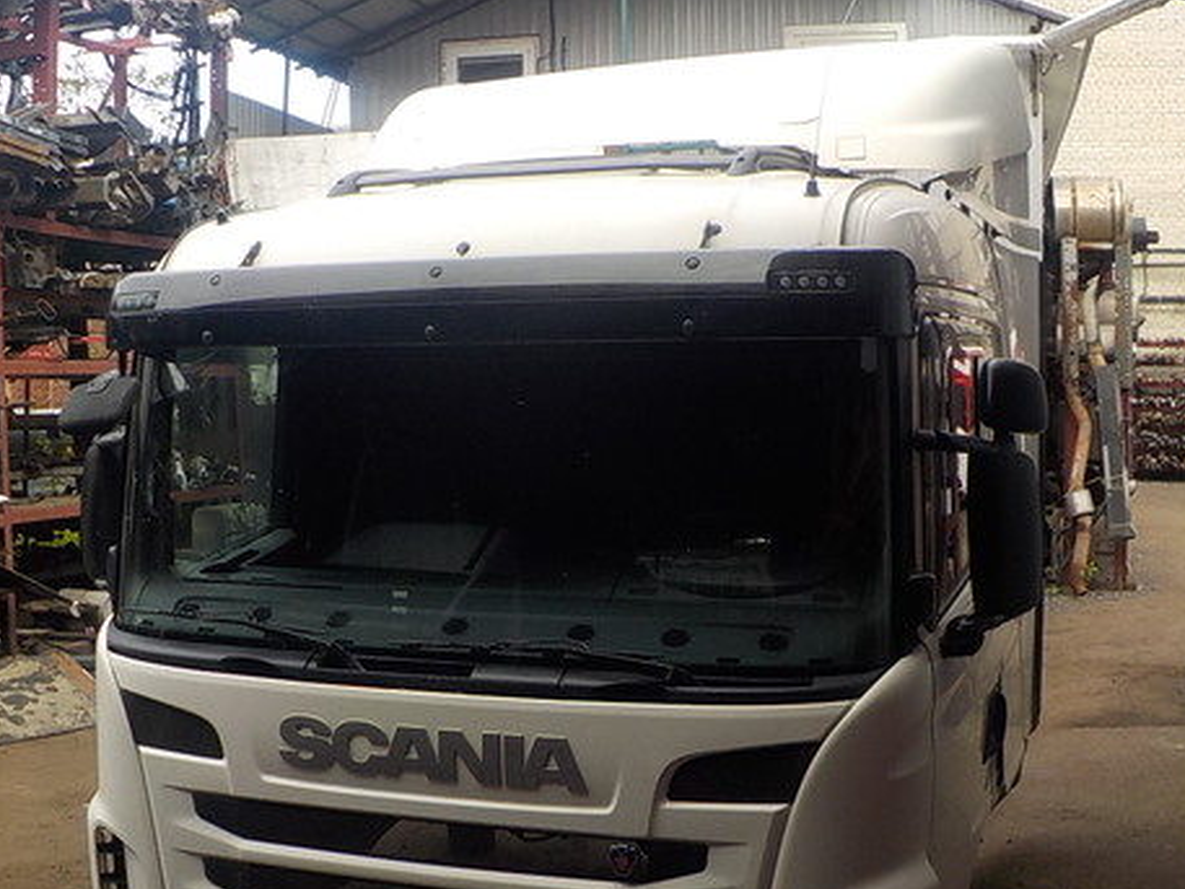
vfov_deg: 34.1
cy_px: 573
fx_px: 1438
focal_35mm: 42
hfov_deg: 44.8
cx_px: 591
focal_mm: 4.1
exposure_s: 1/200
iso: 125
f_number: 3.3
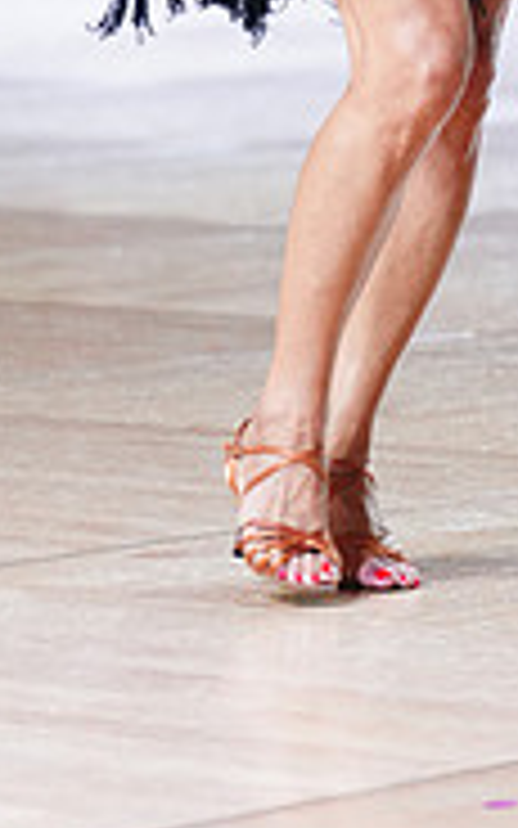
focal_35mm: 380
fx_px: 8583
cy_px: -396
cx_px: 705
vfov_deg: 5.5
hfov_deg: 3.4
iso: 1250
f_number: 2.8
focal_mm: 118
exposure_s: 1/400
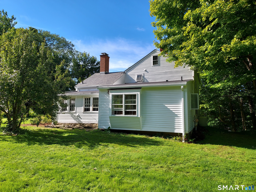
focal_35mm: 24
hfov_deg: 71.6
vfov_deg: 56.8
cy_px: 96
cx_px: 128
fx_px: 177
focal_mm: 4.6
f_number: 1.8
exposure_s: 1/868
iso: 40
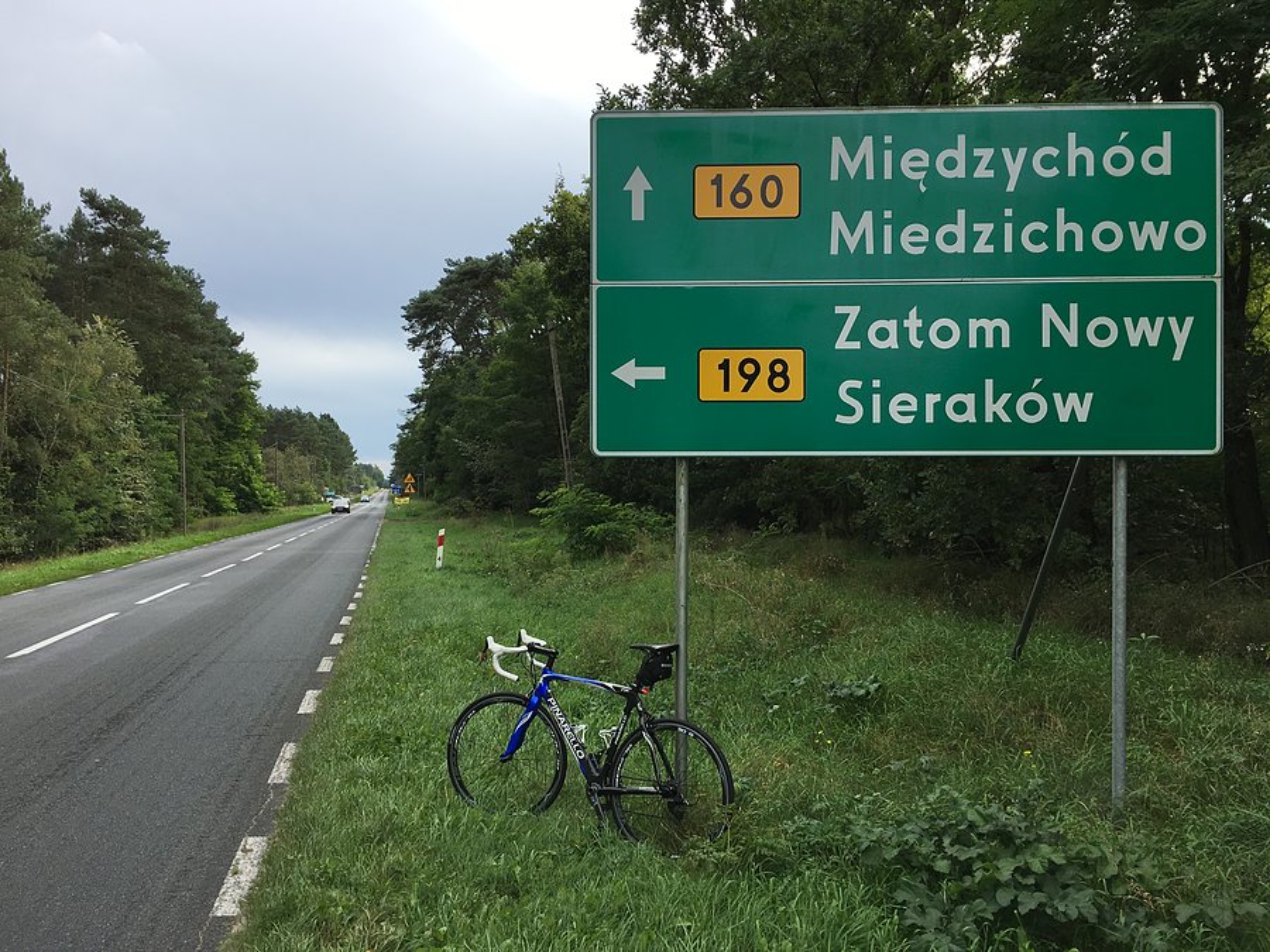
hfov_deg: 61.7
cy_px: 476
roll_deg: +0.1
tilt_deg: +0.5
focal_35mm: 29
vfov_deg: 48.2
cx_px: 635
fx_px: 1064
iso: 25
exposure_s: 1/810
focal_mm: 4.15
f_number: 2.2
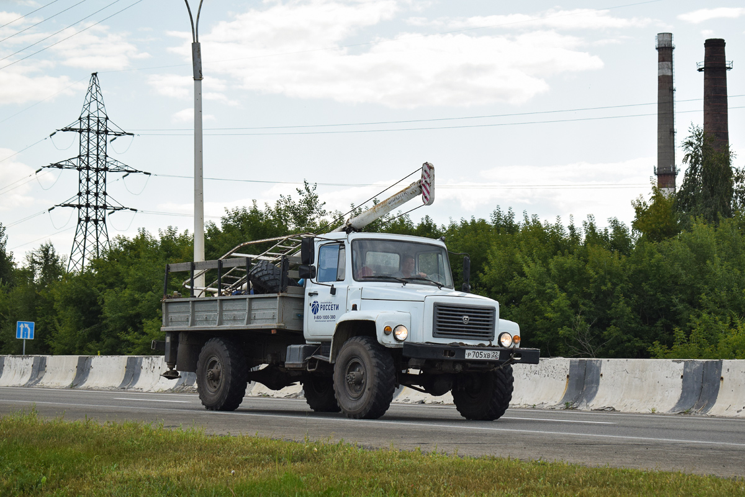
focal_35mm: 82
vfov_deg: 16.6
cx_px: 372
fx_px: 1707
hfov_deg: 24.6
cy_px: 248
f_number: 6.3
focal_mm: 55
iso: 400
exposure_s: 1/1000
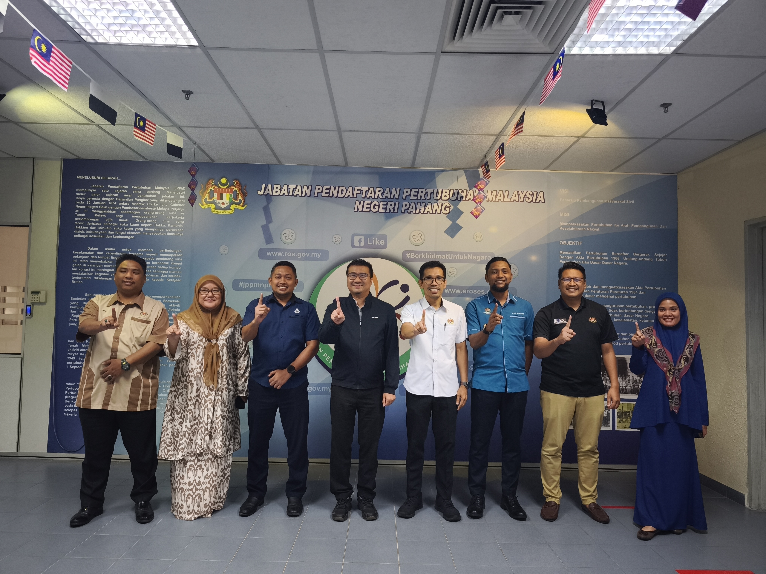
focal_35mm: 23
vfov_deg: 58.9
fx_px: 509
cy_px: 287
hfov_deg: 73.9
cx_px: 383
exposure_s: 1/100
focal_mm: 6.57
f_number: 1.6
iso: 320
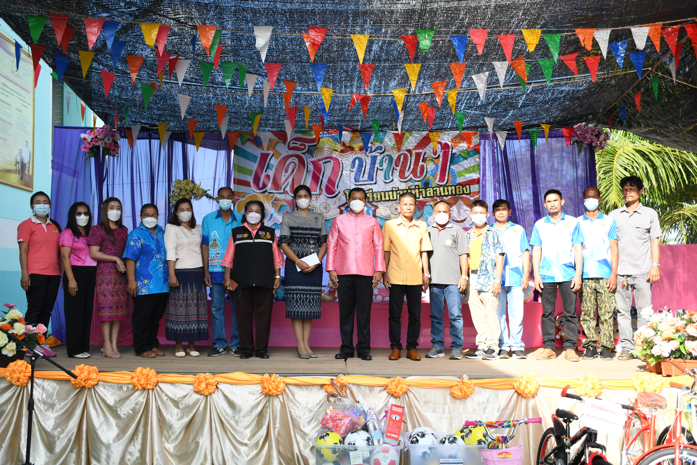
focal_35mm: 36
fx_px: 697
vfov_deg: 36.9
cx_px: 348
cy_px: 232
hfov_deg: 53.1
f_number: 4
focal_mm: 24
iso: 100
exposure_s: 1/250
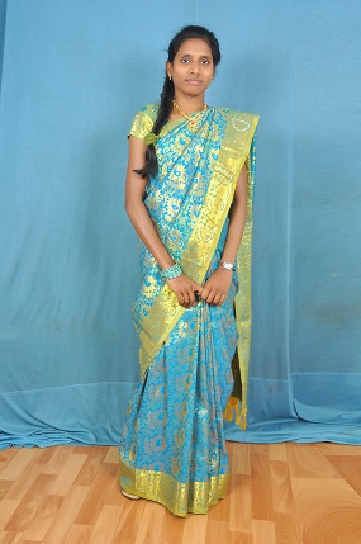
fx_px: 565
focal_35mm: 38
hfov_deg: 35.4
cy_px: 272
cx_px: 180
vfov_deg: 51.3
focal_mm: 25
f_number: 14
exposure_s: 1/125
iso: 200
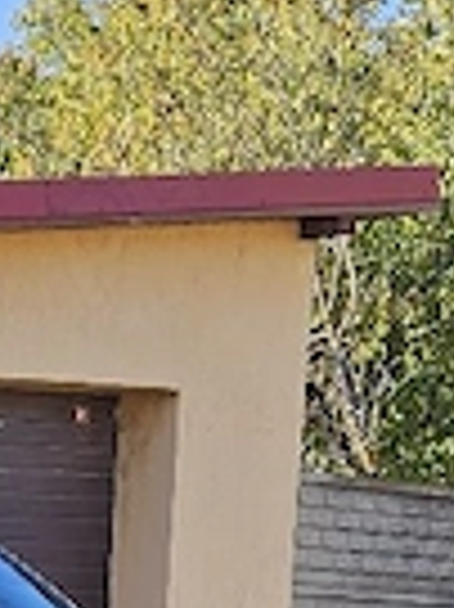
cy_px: 869
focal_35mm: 136
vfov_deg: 13.8
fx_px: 2382
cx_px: -189
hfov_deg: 10.6
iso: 25
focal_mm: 5.4
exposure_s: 1/526
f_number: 1.8
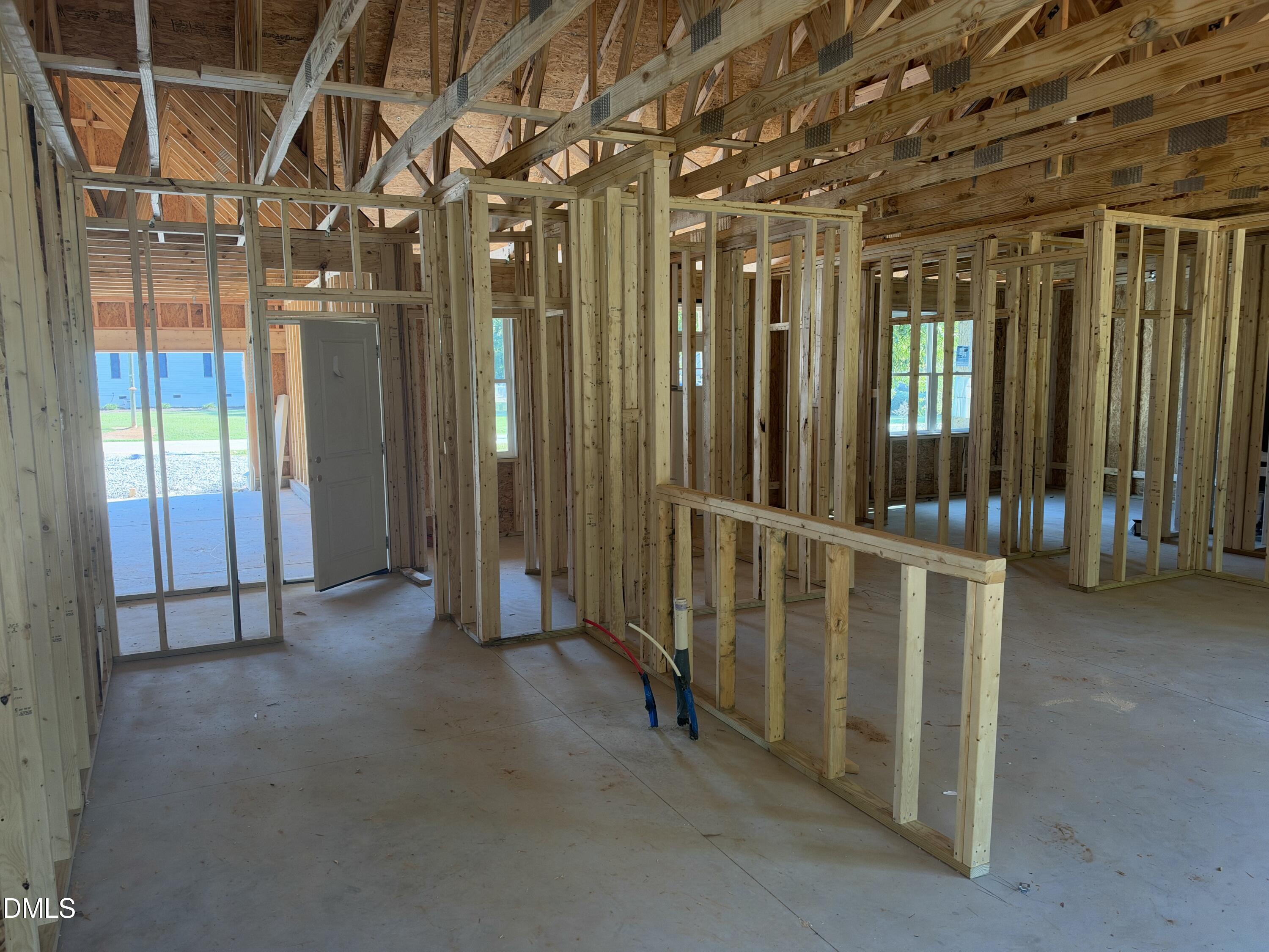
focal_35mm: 24
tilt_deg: -6.2
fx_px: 880
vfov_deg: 56.8
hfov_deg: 71.6
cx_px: 634
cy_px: 476
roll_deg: +1.0
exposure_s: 1/121
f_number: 1.8
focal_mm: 6.93
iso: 200
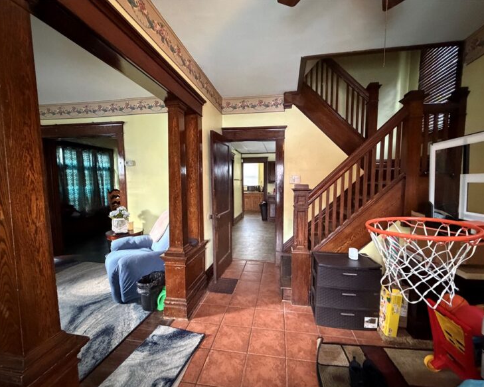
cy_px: 198
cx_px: 247
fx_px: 215
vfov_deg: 84.0
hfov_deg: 96.8
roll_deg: +0.0
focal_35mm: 15
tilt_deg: -4.5
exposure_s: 1/40
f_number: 2.2
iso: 1250
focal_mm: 2.22
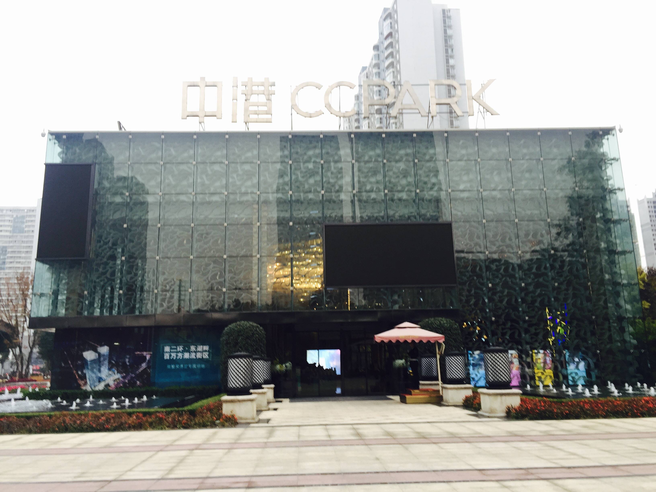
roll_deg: +0.8
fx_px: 550
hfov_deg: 61.7
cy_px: 246
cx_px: 328
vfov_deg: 48.2
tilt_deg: +13.3
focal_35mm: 29
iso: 40
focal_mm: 4.15
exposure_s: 1/50
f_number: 2.2
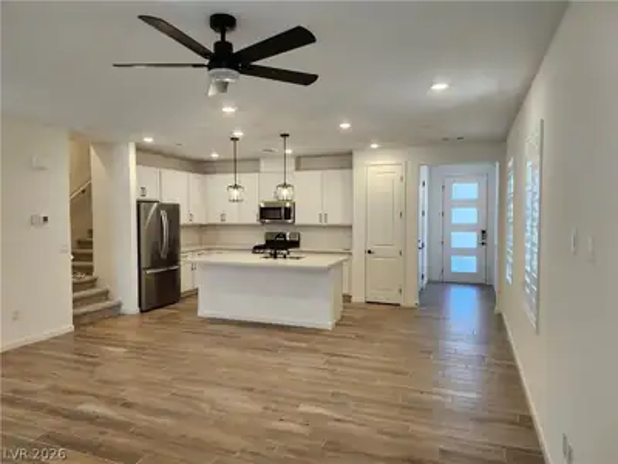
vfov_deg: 58.9
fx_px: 411
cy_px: 232
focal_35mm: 23
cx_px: 309
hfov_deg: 73.9
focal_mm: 5.54
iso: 160
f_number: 1.8
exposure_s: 1/120
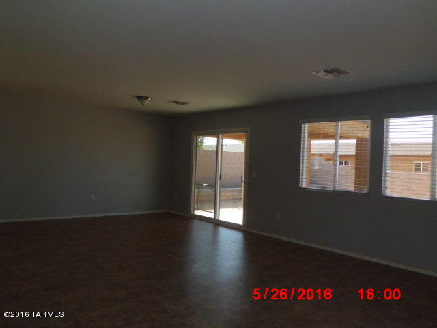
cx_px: 218
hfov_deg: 67.3
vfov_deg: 53.1
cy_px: 164
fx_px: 328
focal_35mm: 26
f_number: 2.8
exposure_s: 1/200
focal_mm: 4.7
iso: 64
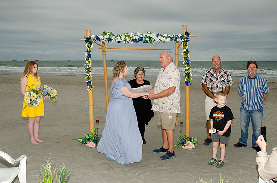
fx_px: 253
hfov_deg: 57.3
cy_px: 92
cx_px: 138
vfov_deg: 39.8
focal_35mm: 33
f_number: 7.1
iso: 200
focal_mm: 22
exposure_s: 1/250
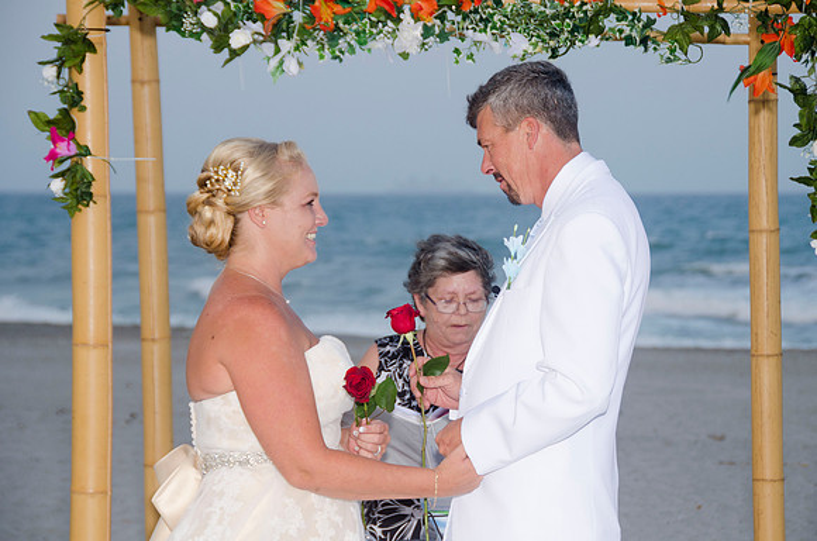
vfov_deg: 8.7
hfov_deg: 13.2
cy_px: 258
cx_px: 428
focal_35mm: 156
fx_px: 3539
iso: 100
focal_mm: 95
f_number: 5.6
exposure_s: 1/125
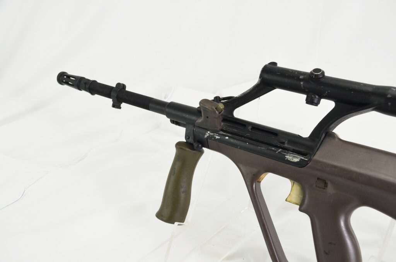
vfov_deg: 34.1
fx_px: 428
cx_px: 198
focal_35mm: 39
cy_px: 131
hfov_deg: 49.6
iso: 250
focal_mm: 26
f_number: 5.6
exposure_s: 1/125
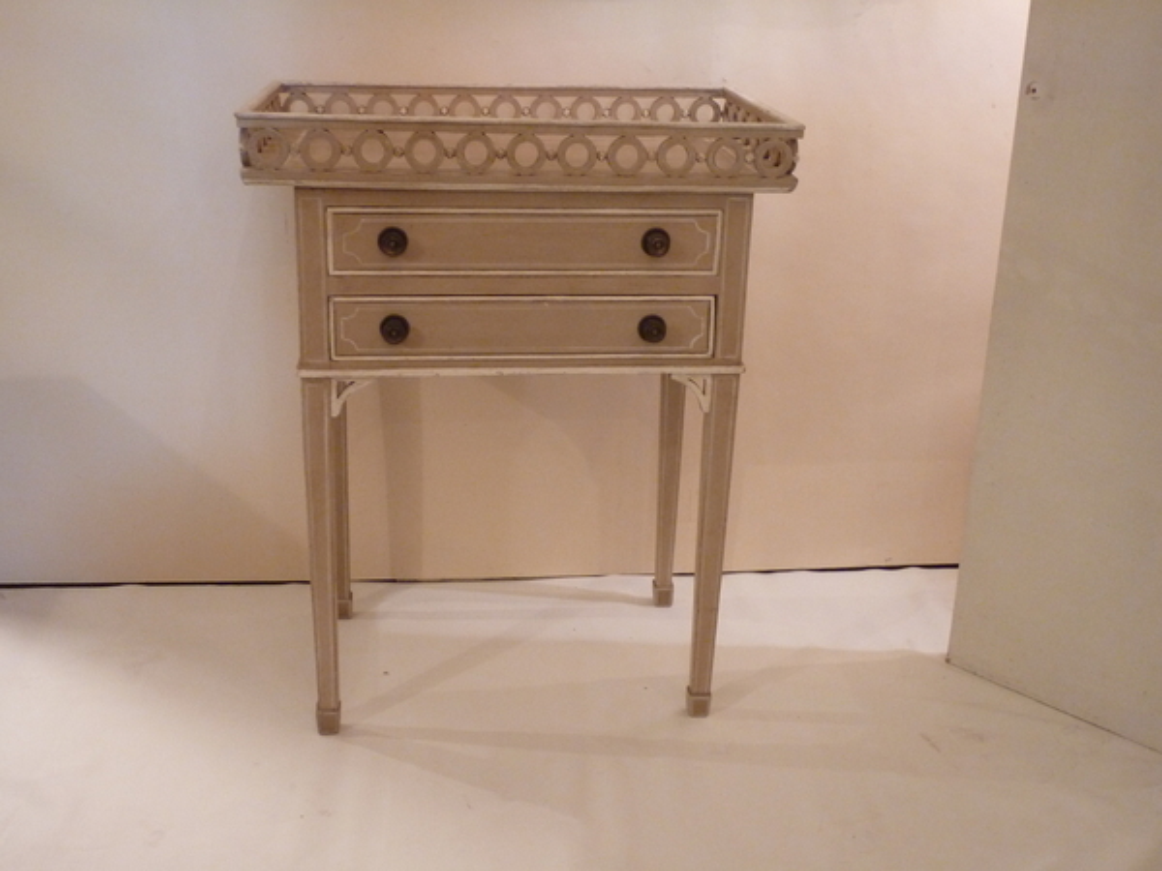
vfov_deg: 36.0
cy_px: 436
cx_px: 581
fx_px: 1343
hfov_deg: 46.8
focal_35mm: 40
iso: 400
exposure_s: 1/8
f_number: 3.6
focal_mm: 6.5
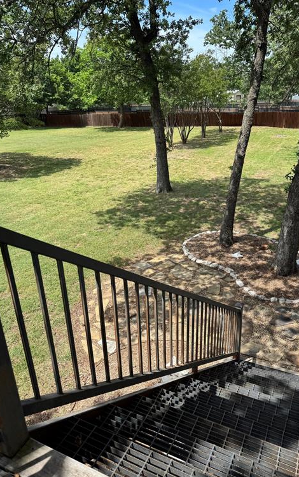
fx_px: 339
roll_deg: +2.2
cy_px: 234
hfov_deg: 47.5
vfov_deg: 70.4
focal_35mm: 26
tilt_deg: -22.4
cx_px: 169
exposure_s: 1/2252
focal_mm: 6.76
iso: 80
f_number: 1.78
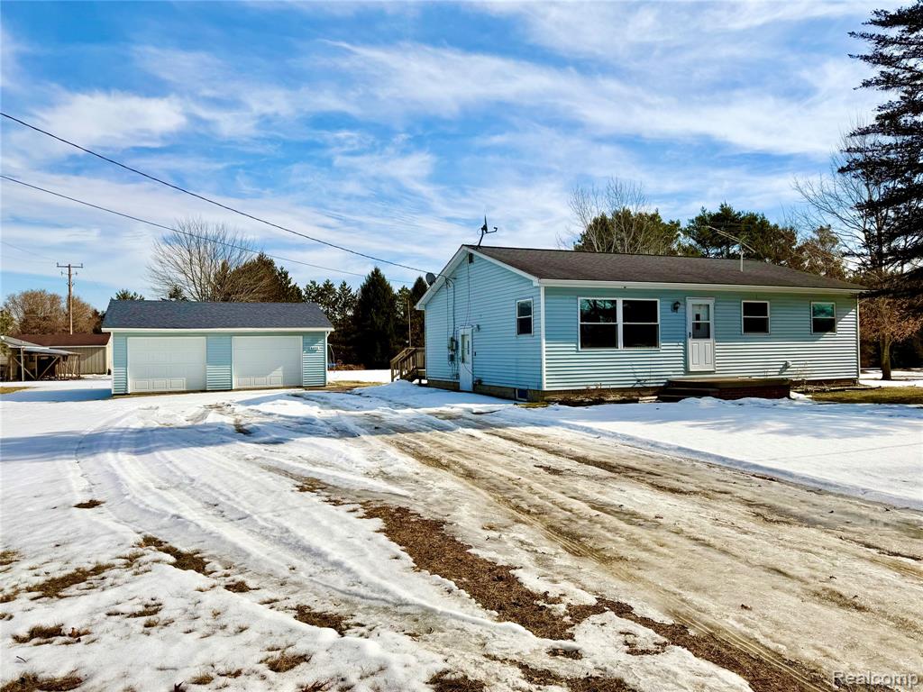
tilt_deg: +1.2
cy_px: 346
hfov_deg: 71.6
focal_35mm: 24
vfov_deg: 56.8
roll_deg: +0.5
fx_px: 640
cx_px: 462
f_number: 1.78
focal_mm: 6.76
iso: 80
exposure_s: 1/10309
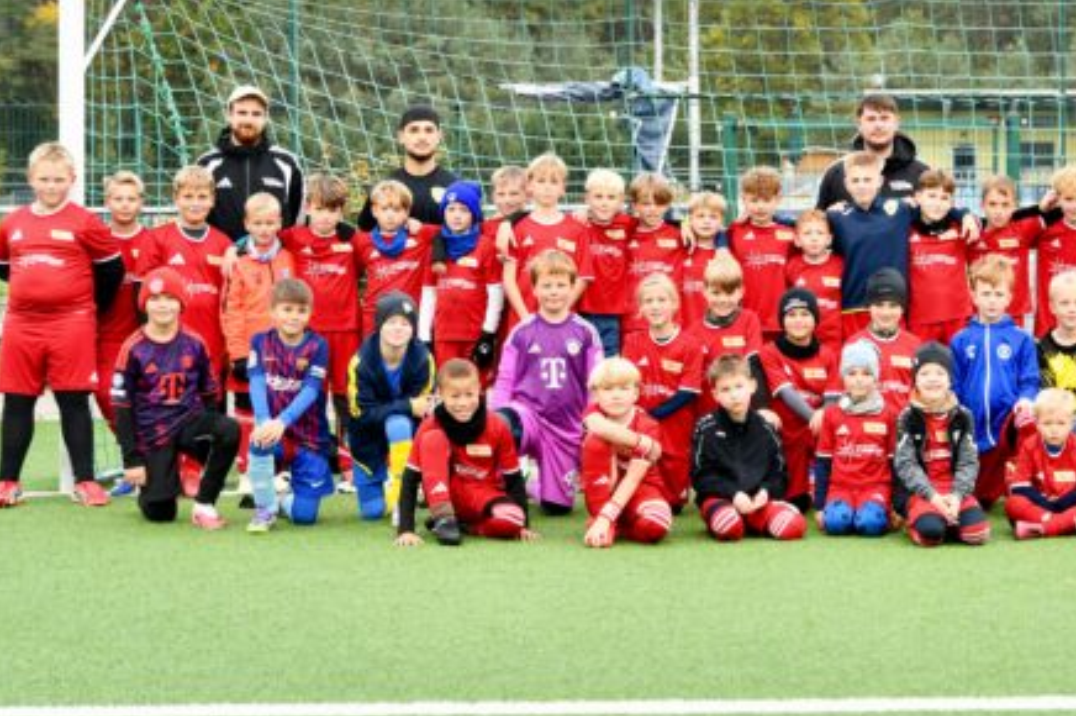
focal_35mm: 67
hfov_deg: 29.3
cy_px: 235
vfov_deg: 20.2
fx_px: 2001
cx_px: 881
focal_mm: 38
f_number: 2.8
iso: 320
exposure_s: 1/1000
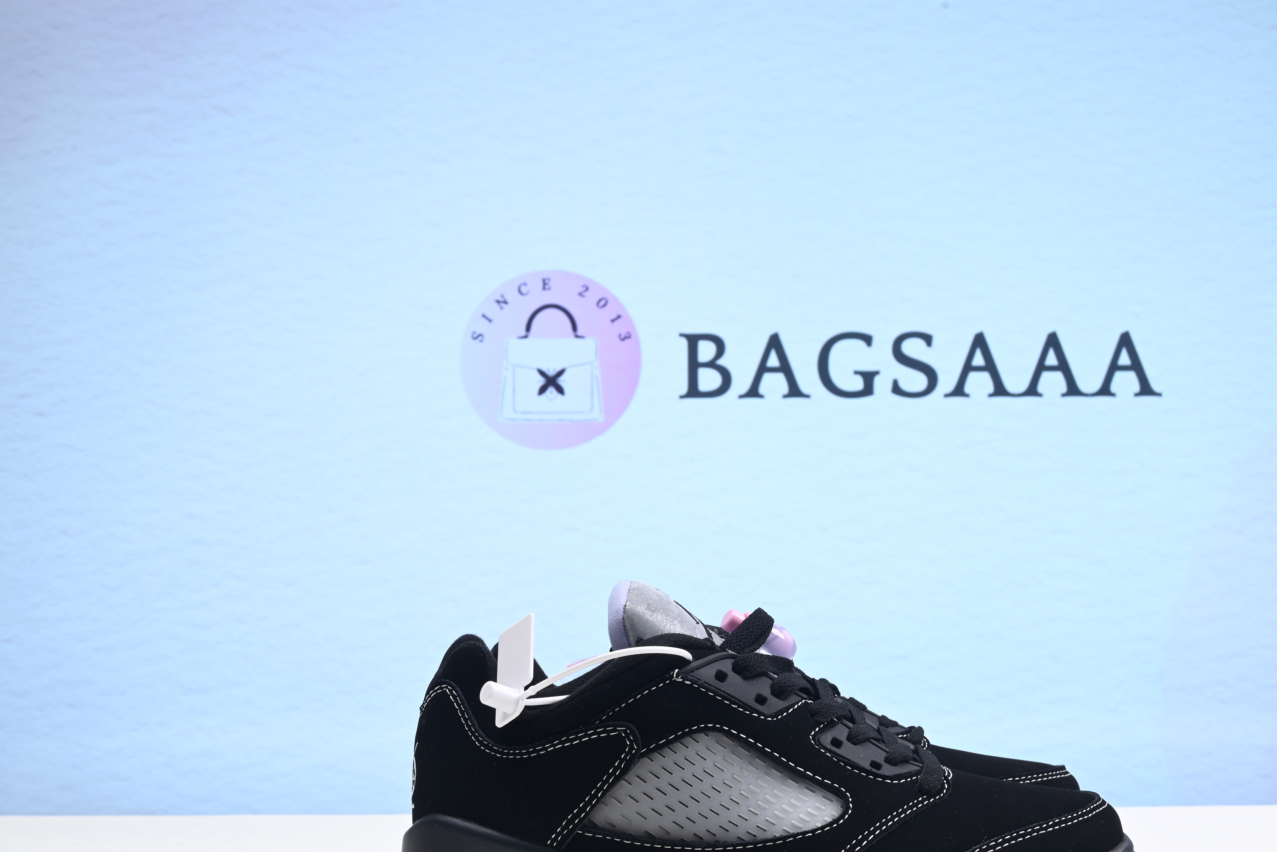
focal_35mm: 47
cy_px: 513
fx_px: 1668
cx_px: 738
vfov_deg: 28.6
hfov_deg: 41.8
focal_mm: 39
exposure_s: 1/2
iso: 100
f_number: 16
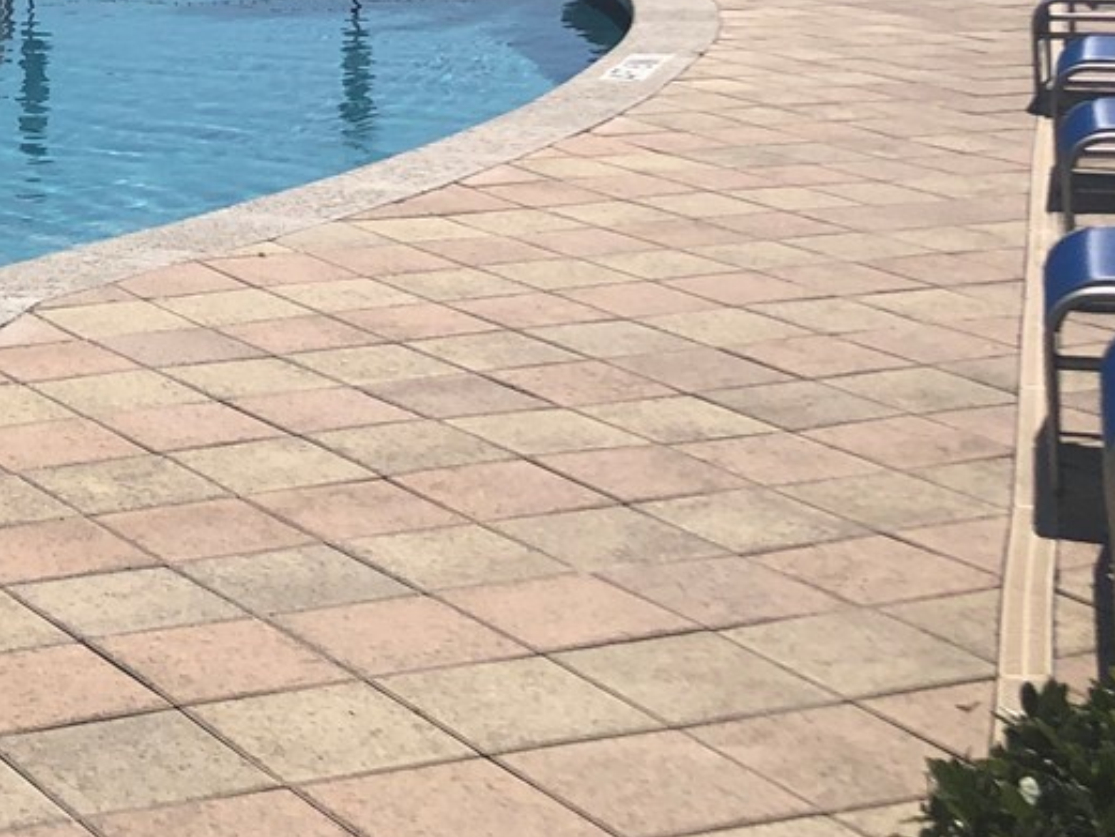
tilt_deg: -1.2
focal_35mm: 86
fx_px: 2771
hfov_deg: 21.3
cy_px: -319
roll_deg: +1.3
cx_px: -175
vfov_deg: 16.1
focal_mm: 3.99
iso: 25
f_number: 1.8
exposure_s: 1/6024
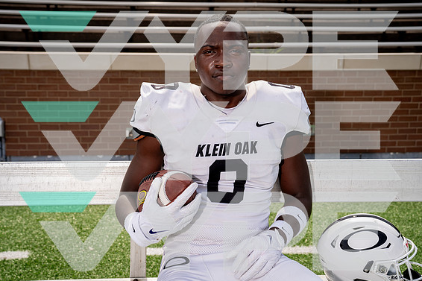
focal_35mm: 45
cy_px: 141
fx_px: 527
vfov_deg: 29.8
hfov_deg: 43.6
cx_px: 211
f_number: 5
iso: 100
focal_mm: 43
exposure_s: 1/640
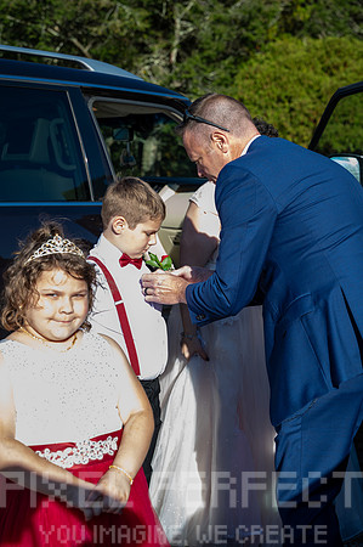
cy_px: 274
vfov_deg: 37.6
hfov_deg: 25.5
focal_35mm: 53
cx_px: 182
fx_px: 803
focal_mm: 53
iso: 100
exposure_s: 1/200
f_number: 4.5
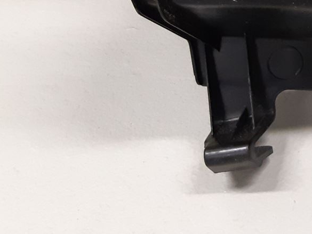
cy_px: -88
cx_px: 490
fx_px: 820
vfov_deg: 15.3
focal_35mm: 91
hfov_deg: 18.6
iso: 200
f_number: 1.7
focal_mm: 3.93
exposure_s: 1/50
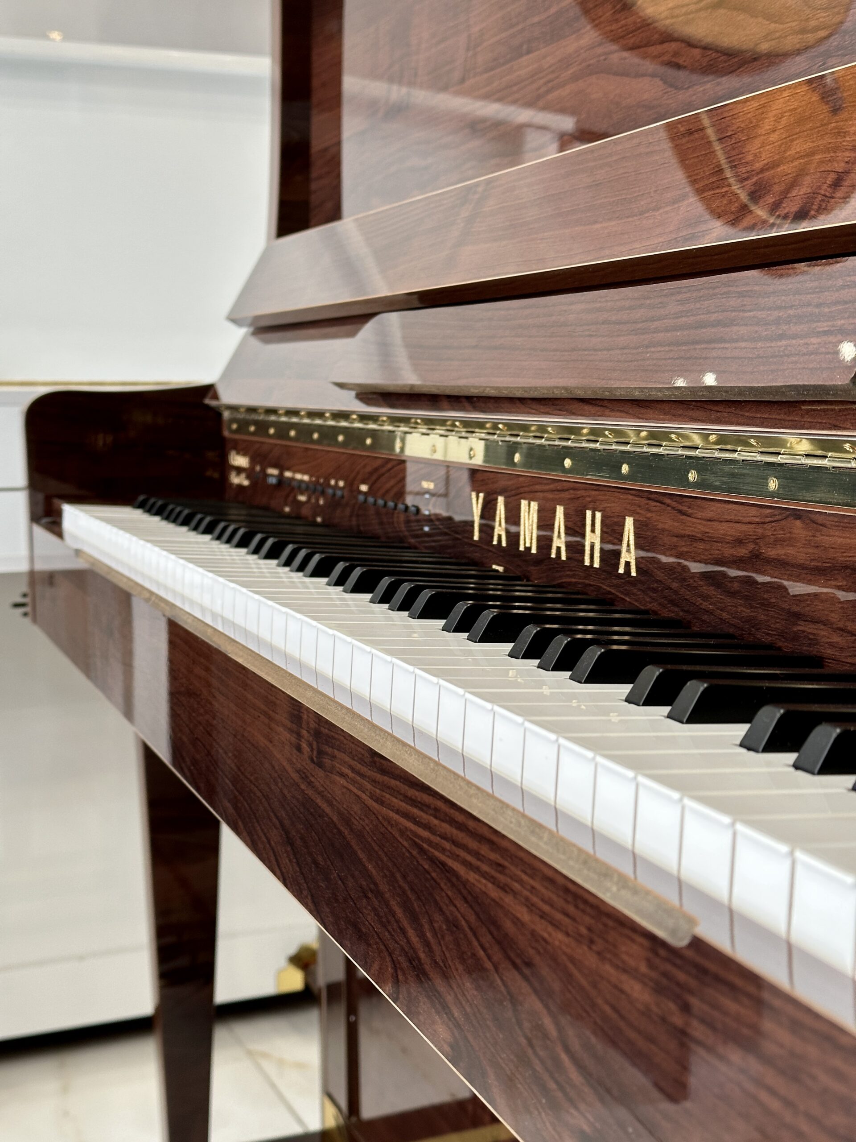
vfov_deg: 39.7
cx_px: 428
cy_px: 571
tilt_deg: -7.3
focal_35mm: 48
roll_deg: +1.0
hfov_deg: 30.3
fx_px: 1583
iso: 50
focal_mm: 6.86
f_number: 1.78
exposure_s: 1/50
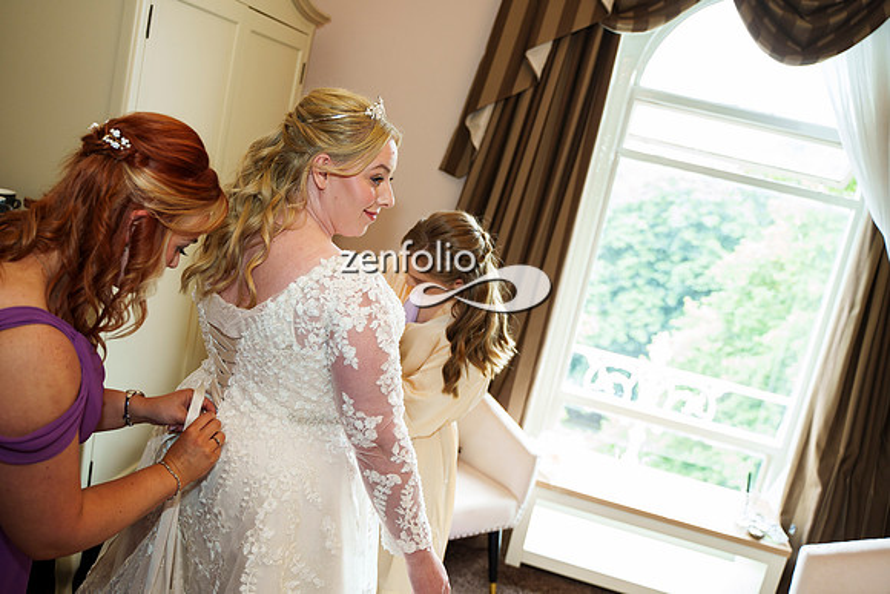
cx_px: 427
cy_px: 284
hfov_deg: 62.2
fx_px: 737
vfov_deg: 43.9
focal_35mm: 30
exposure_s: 1/250
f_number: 2.8
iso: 800
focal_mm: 28
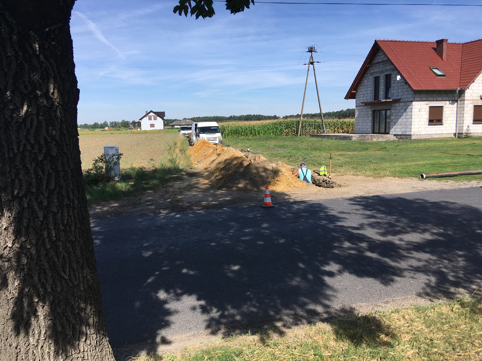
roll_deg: +0.9
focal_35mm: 29
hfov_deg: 61.7
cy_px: 180
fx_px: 404
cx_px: 241
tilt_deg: -7.2
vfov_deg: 48.2
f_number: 2.2
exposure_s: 1/1570
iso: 25
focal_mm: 4.15
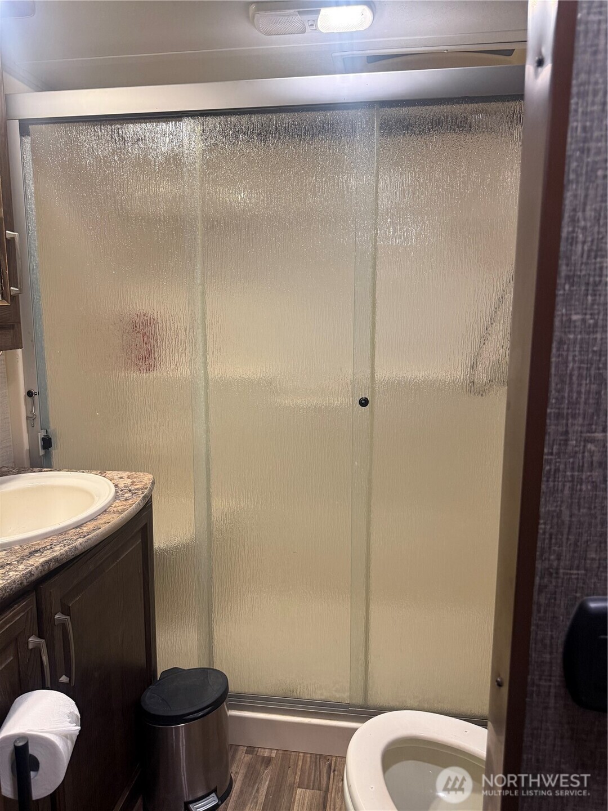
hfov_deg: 56.8
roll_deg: -2.1
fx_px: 562
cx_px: 304
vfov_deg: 71.6
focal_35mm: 24
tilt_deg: -10.1
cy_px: 406
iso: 320
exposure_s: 1/60
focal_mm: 6.76
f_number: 1.78
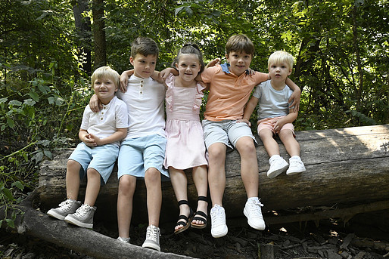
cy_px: 142
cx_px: 203
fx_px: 378
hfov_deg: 54.4
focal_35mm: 35
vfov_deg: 37.8
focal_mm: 31
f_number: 9
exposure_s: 1/320
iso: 6400
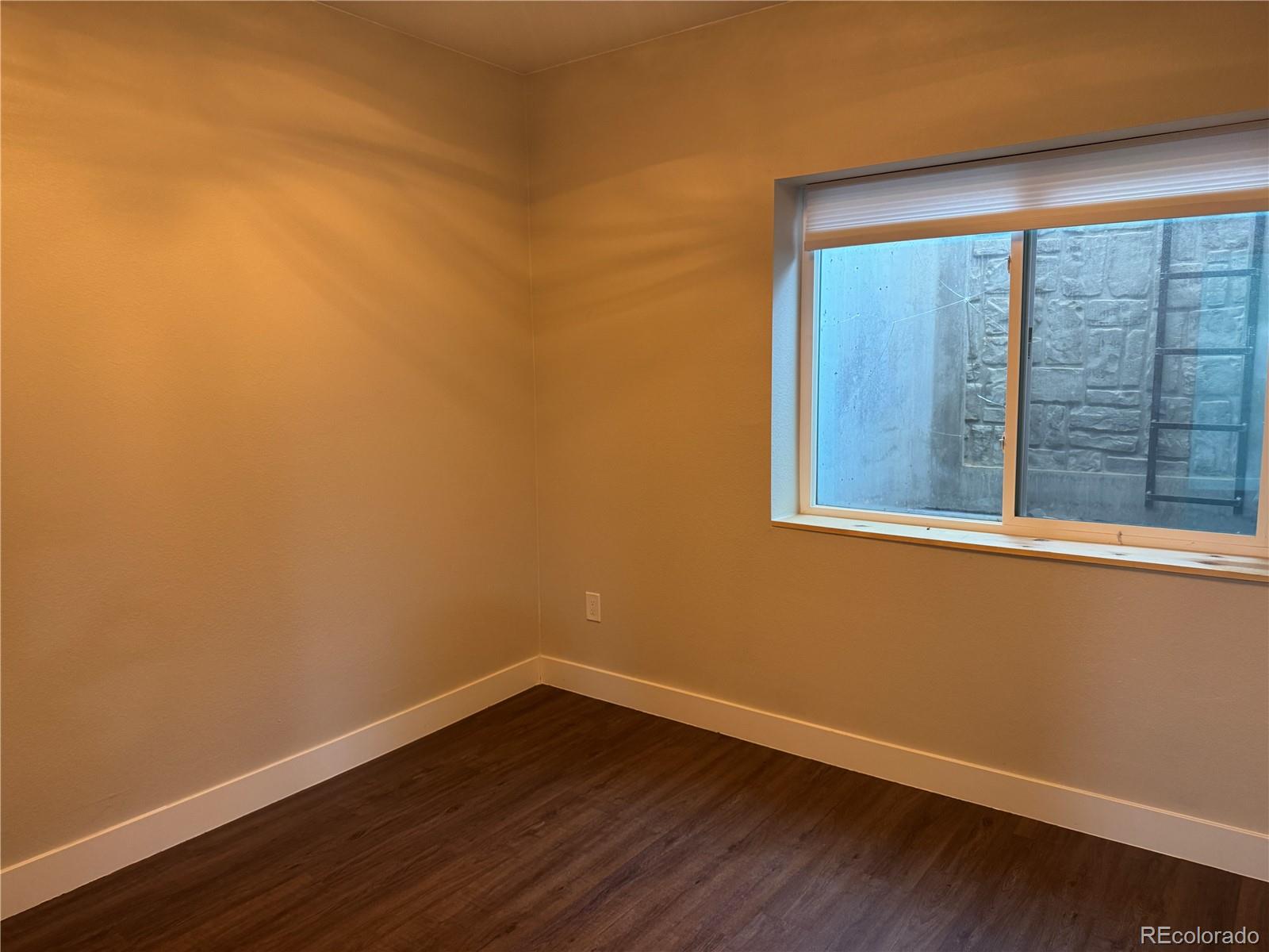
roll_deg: +0.8
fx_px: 880
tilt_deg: -6.5
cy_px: 476
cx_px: 634
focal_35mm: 24
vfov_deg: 56.8
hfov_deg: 71.6
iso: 320
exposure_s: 1/60
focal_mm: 6.76
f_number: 1.78
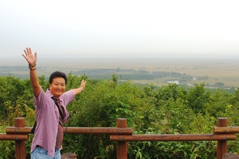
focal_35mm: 51
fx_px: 338
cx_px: 150
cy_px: 74
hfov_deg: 38.7
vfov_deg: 26.4
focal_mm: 18
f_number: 4
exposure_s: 1/160
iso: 250
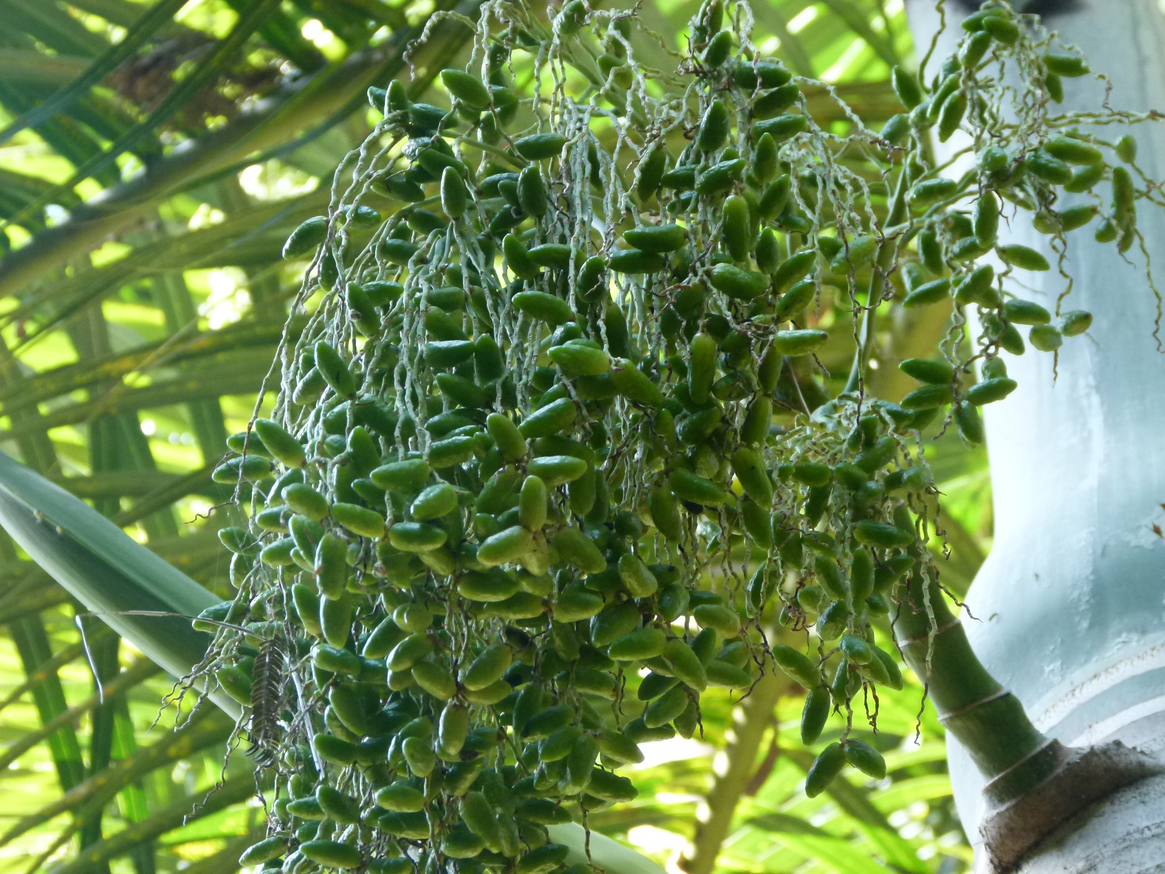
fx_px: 5217
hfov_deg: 12.7
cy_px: 436
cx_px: 583
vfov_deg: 9.6
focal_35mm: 155
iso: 250
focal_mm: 27.8
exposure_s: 1/80
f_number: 3.7
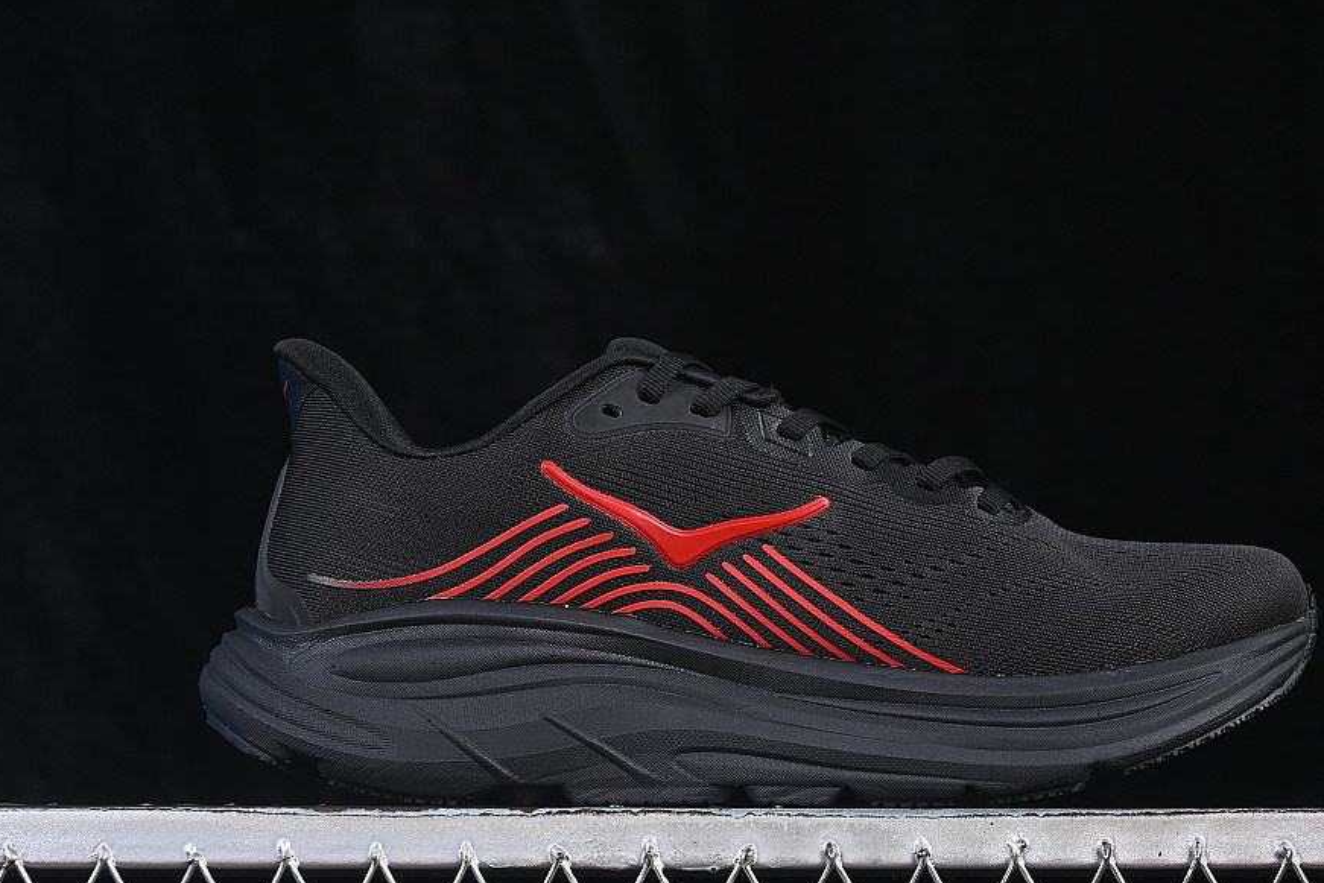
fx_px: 3421
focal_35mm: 93
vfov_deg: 14.7
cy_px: 467
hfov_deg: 21.9
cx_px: 763
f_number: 6.3
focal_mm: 50
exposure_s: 1/60
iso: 160
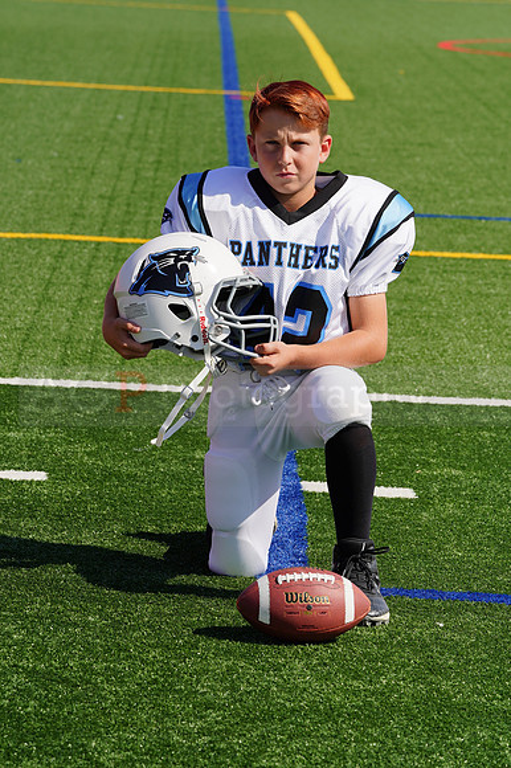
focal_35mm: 173
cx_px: 256
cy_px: 384
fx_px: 3688
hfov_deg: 7.9
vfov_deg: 11.9
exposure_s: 1/250
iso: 100
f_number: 11
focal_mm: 173
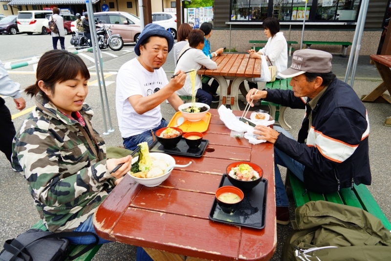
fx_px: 261
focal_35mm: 24
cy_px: 130
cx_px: 196
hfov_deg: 73.7
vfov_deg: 53.2
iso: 100
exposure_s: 1/90
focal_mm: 24
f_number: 6.7
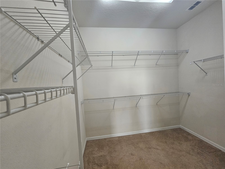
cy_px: 84
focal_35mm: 13
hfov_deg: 106.2
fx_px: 84
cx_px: 112
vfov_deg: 89.9
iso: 320
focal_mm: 2.2
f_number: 2.2
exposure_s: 1/60
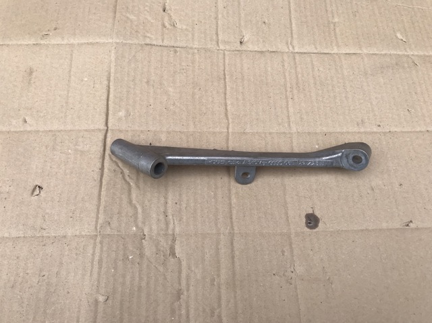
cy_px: 162
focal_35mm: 28
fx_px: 349
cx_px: 216
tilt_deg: -61.4
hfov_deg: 63.5
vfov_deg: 49.7
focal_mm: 3.99
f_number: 1.8
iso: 20
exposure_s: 1/463
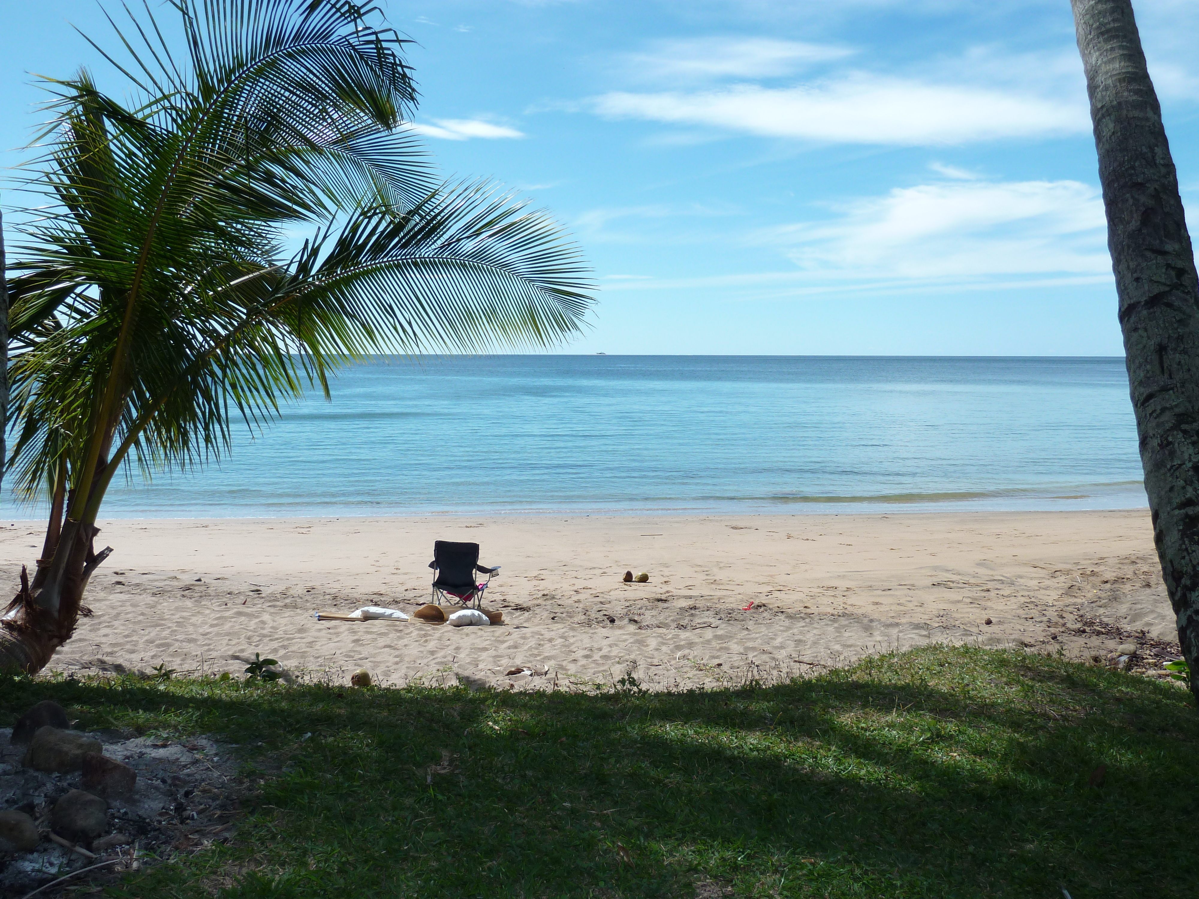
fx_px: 1039
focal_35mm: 30
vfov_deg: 46.8
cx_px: 600
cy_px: 450
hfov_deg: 60.0
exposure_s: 1/1000
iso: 100
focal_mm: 5
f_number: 3.4
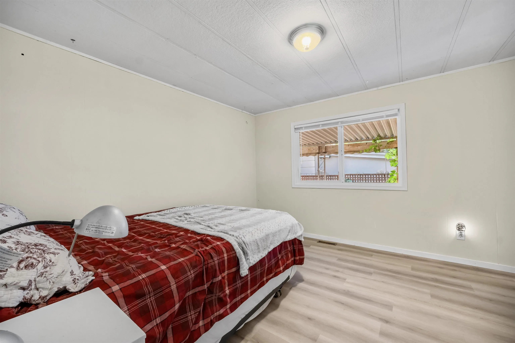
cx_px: 258
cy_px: 172
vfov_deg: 83.2
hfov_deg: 106.3
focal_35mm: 14
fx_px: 193
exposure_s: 3.2
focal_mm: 9
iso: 250
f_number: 10
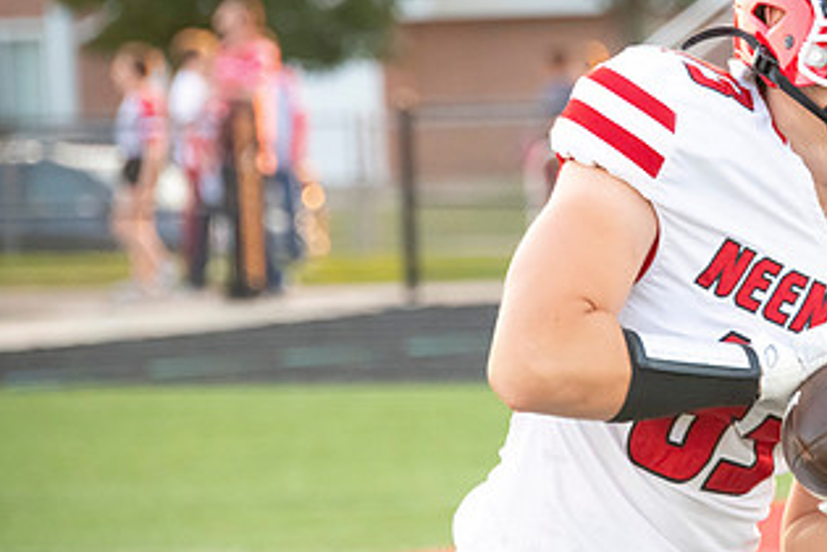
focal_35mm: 350
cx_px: 714
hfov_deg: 5.9
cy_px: 206
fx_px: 8040
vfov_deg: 3.9
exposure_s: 1/640
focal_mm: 190
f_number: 5.6
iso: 4000
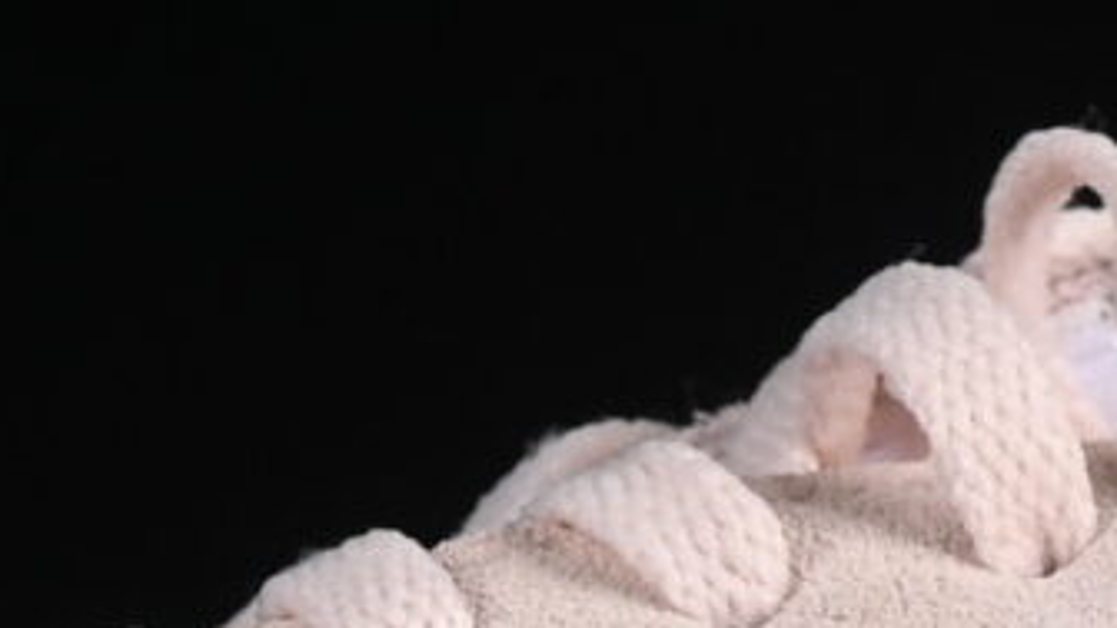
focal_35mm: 598
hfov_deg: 3.6
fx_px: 17712
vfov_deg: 2.0
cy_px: 600
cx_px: 1469
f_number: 8
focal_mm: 50
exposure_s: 1/80
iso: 160
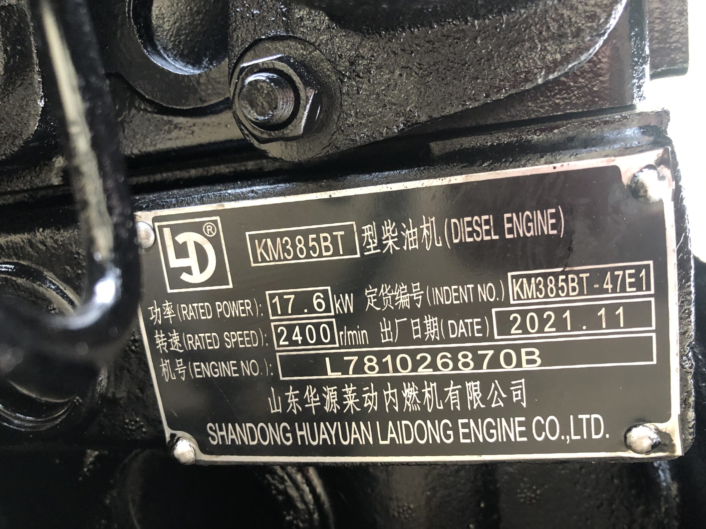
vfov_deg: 49.7
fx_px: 571
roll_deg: +10.8
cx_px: 353
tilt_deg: -12.6
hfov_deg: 63.4
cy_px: 264
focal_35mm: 28
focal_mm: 3.99
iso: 80
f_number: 1.8
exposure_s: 1/15
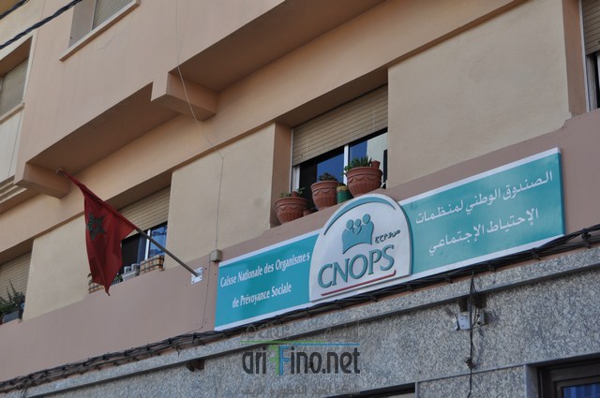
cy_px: 199
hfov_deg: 35.1
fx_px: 949
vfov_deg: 23.7
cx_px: 300
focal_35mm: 57
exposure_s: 1/250
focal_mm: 38
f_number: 8
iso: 200
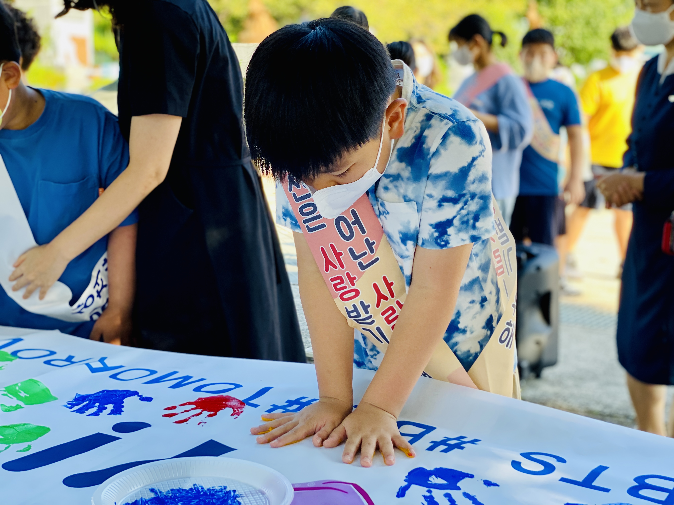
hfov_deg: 36.8
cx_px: 337
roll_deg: -0.6
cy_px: 252
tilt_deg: -8.4
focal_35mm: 52
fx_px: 1012
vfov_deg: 28.0
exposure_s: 1/129
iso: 20
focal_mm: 6
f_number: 2
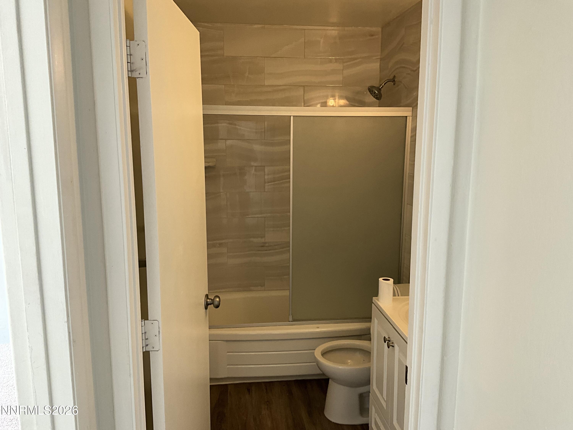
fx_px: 480
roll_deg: -0.4
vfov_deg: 48.2
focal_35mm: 29
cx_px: 286
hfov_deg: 61.7
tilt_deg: -10.2
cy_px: 215
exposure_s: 1/99
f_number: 1.8
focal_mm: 3
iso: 64
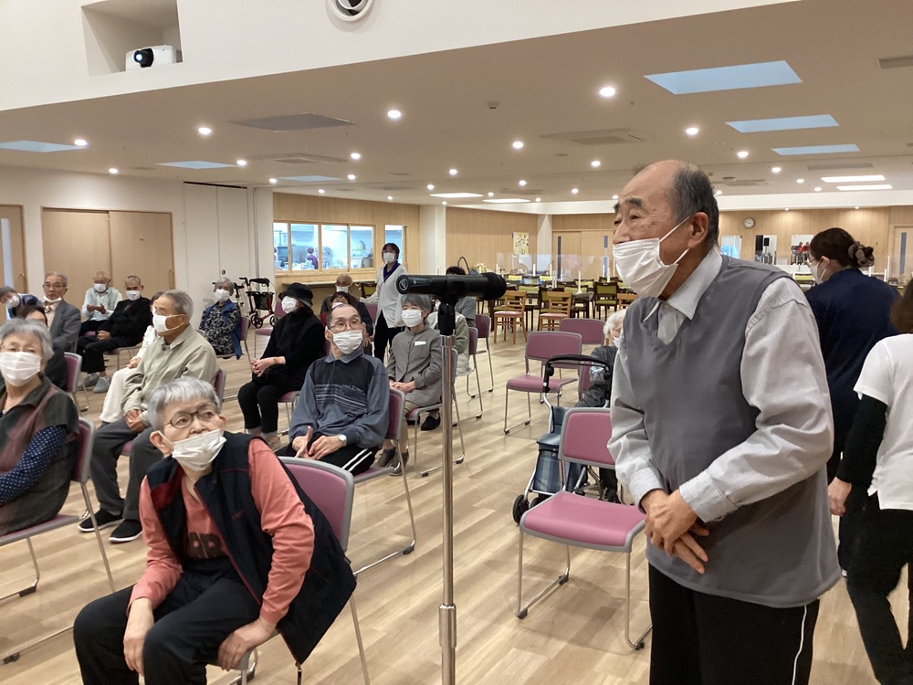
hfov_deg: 58.4
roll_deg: -0.2
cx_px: 456
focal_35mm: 31
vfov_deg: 45.4
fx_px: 818
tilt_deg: -8.6
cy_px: 342
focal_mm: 3.3
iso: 250
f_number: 2.4
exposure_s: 1/60
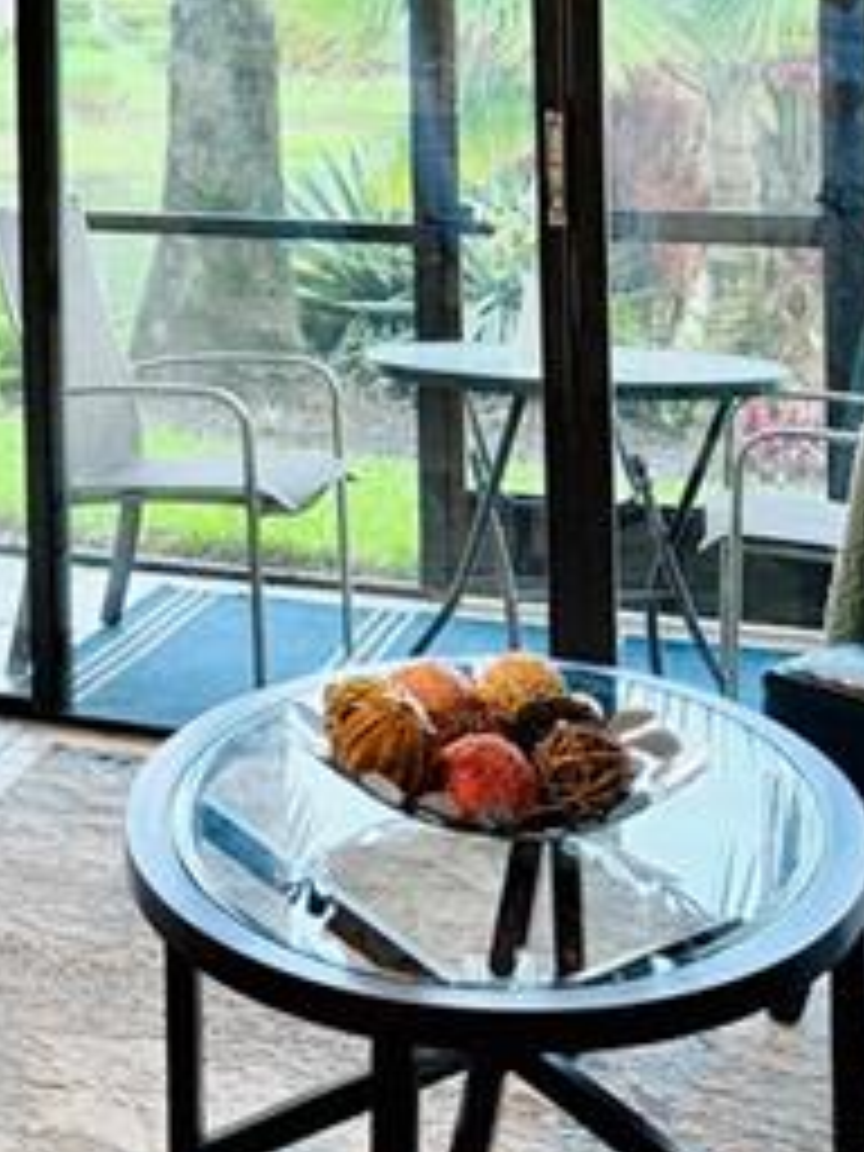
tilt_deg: +2.0
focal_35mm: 72
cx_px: -374
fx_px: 2396
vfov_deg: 25.3
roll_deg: -0.2
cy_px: -81
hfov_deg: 18.5
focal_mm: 6.76
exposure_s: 1/126
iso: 200
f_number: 1.78
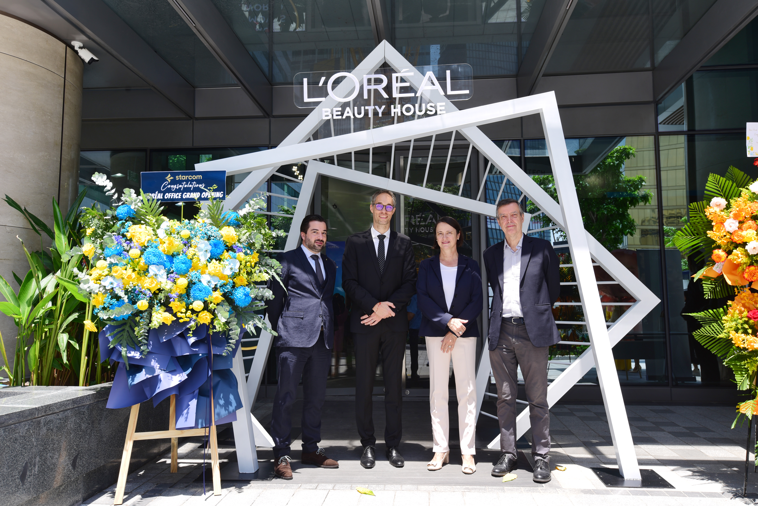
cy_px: 253
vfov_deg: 45.0
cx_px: 379
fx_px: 611
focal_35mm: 29
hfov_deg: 63.6
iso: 64
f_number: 9
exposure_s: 1/60
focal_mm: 29
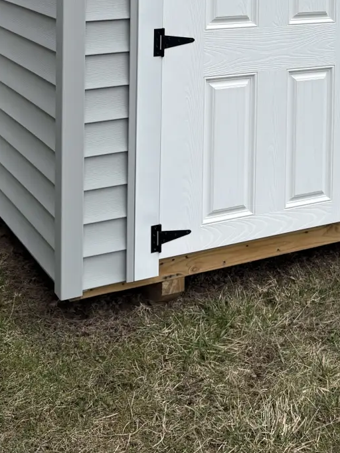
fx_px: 852
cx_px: 273
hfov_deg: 22.3
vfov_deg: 27.6
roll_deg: -0.5
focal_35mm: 65
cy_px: -31
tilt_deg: -3.0
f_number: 1.6
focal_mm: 5.96
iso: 50
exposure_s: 1/1337
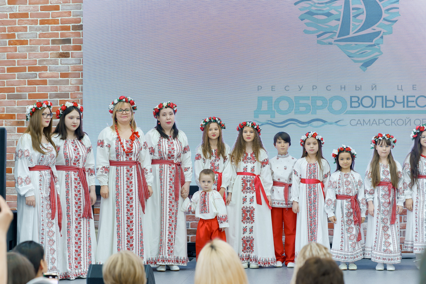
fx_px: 1006
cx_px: 213
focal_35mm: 85
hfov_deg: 23.9
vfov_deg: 16.1
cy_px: 142
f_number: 4
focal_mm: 85
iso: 1000
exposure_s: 1/125
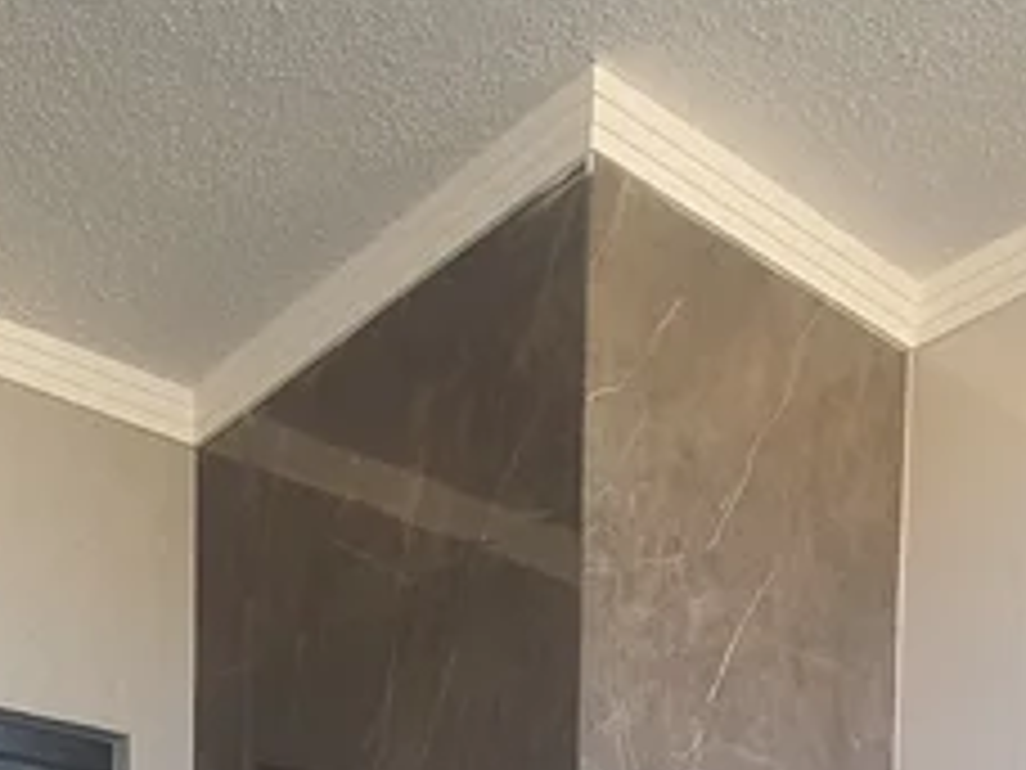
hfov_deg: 39.5
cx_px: 279
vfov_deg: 21.7
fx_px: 1393
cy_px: 1335
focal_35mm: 47
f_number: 2.2
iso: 100
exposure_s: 1/120
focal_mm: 1.74
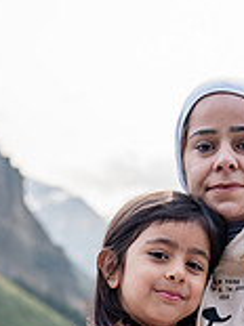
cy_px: 425
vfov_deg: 18.6
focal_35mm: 98
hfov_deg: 14.9
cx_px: 217
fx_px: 922
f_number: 2.5
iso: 200
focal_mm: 35
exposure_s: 1/2000
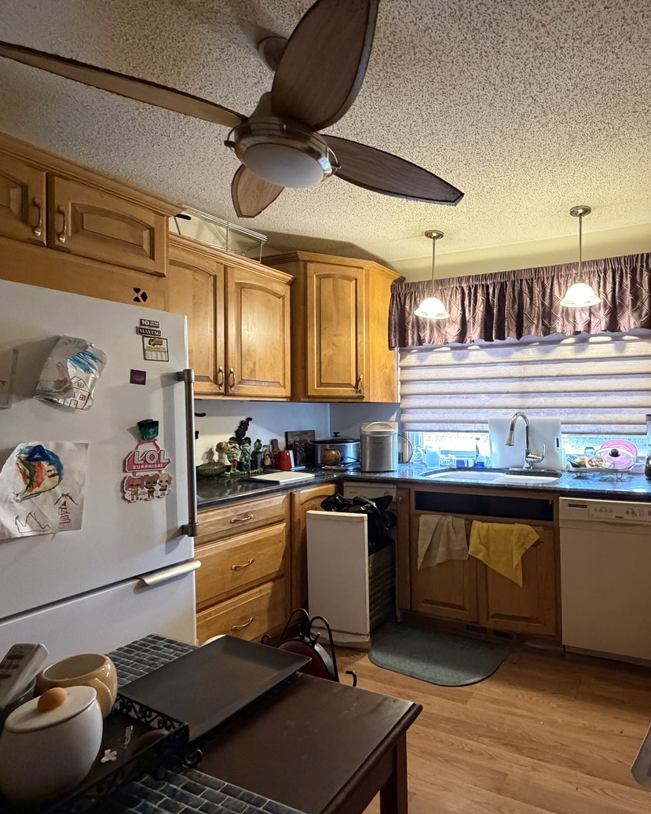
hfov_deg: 66.1
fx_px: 458
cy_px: 415
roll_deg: +1.1
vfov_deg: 83.3
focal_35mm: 19
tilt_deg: +0.6
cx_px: 495
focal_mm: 2.22
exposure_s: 1/60
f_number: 2.2
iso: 640
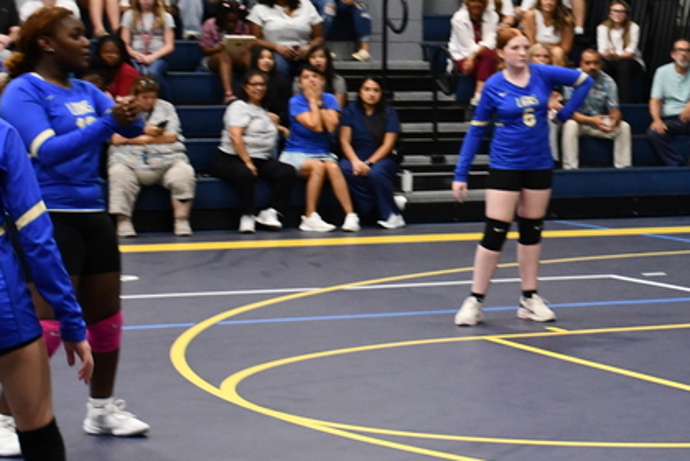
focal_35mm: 127
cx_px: 751
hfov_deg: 15.7
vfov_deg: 10.8
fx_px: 2436
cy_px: 180
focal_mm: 35
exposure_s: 1/125
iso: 1800
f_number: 4.2
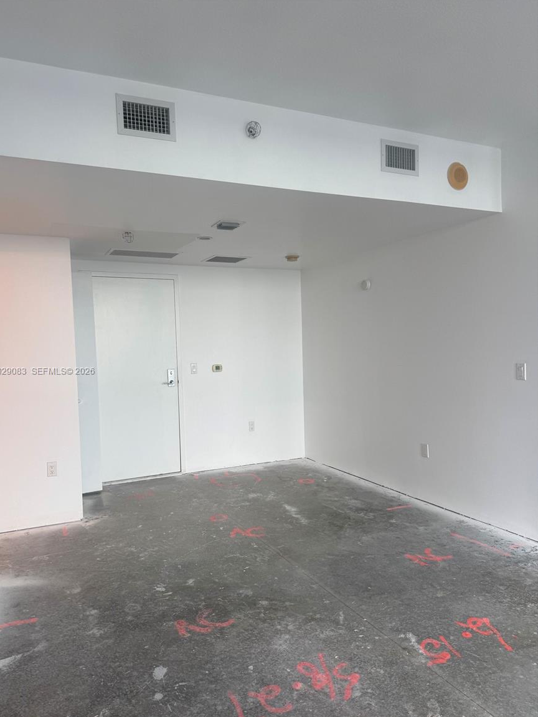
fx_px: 518
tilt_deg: -4.1
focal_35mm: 25
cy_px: 372
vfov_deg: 69.4
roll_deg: +2.1
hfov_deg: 54.9
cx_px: 259
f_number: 1.78
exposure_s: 1/262
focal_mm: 6.76
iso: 64
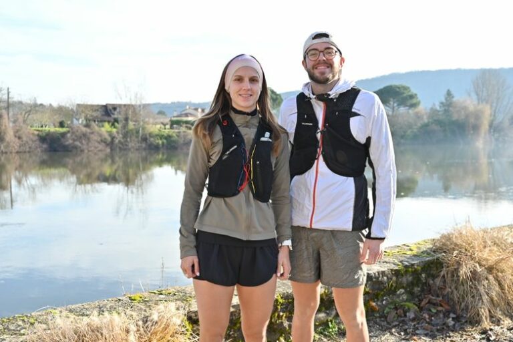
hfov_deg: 51.9
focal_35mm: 37
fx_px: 527
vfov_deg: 35.9
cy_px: 171
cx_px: 256
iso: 200
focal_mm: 37
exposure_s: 1/250
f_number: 5.6
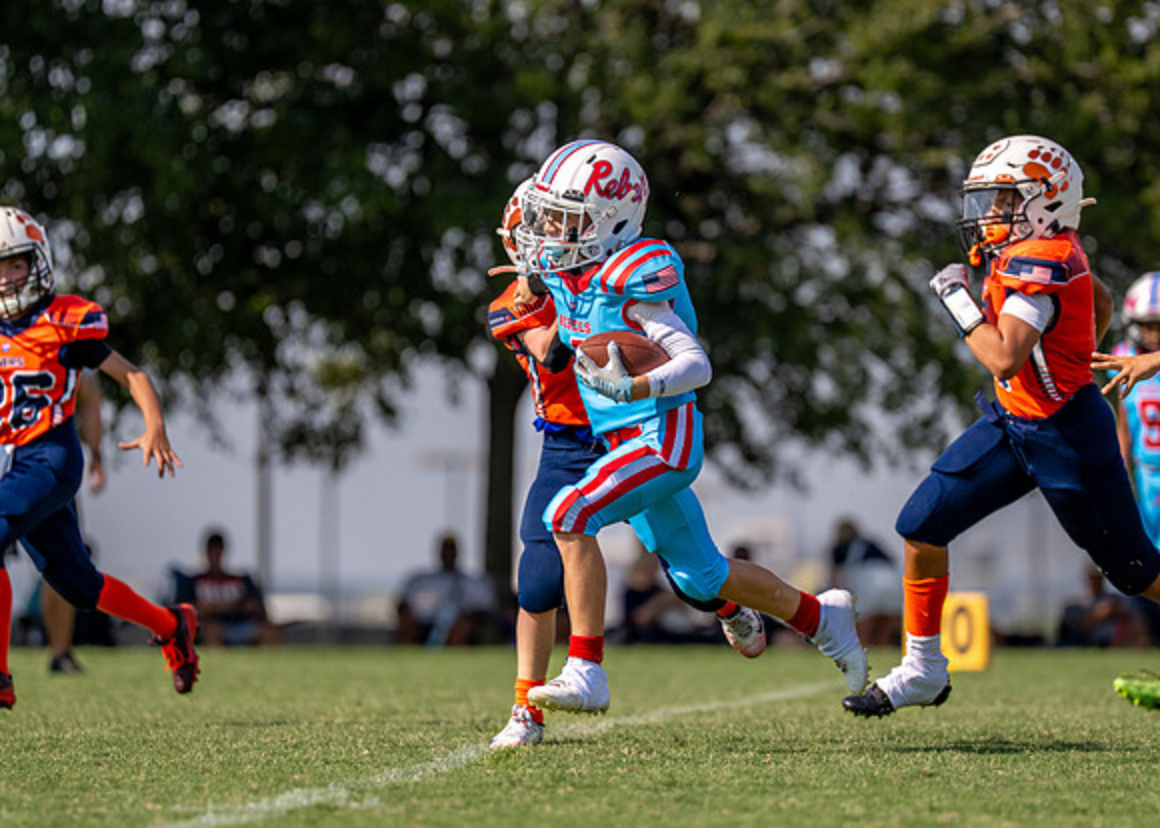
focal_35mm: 330
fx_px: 10861
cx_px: 644
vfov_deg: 4.4
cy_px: 401
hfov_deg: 6.1
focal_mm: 200
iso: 125
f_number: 2.8
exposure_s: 1/4000
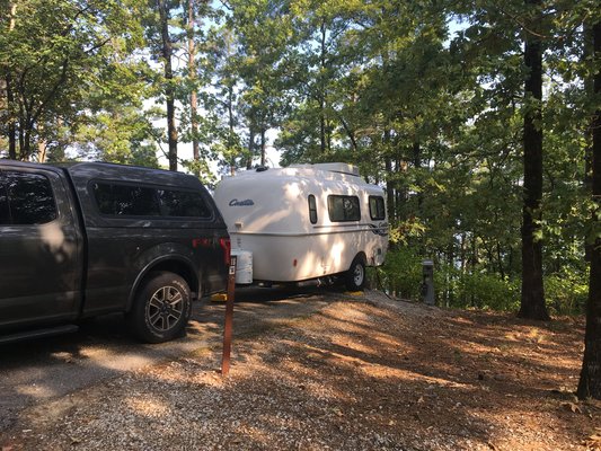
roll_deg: -0.1
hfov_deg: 61.6
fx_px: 504
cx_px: 300
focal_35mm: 29
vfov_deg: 48.2
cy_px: 226
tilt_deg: -1.8
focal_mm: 4.15
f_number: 2.2
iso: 25
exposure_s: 1/299
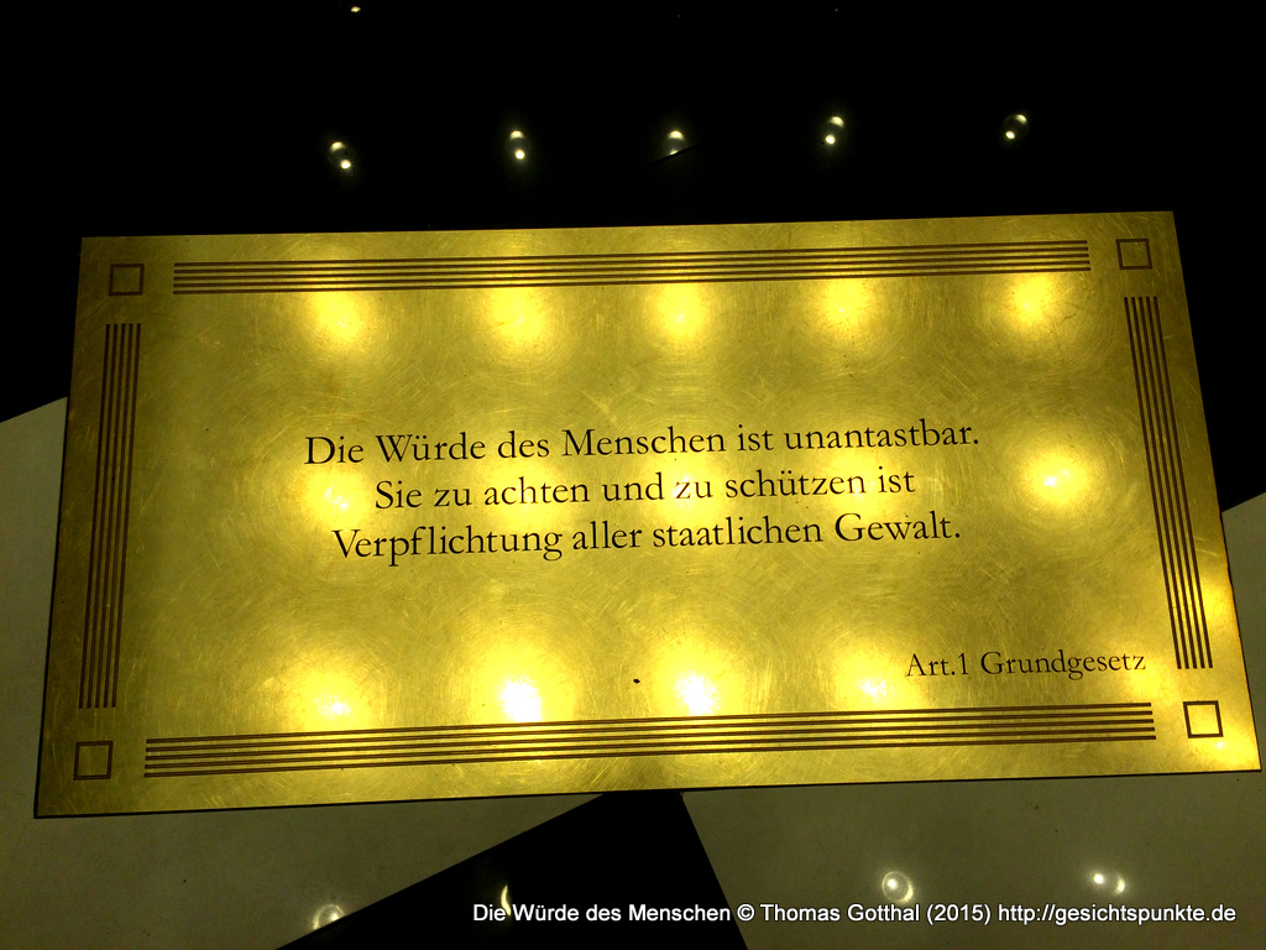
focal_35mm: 29
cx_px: 633
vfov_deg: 48.2
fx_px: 1061
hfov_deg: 61.7
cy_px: 475
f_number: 2.2
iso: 32
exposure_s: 1/441
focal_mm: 4.15
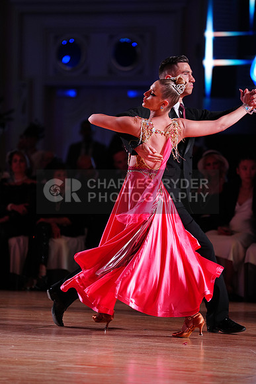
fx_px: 1972
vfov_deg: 11.1
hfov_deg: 7.4
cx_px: 128
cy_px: 192
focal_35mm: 185
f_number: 2.8
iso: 1250
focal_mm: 185
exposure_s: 1/400
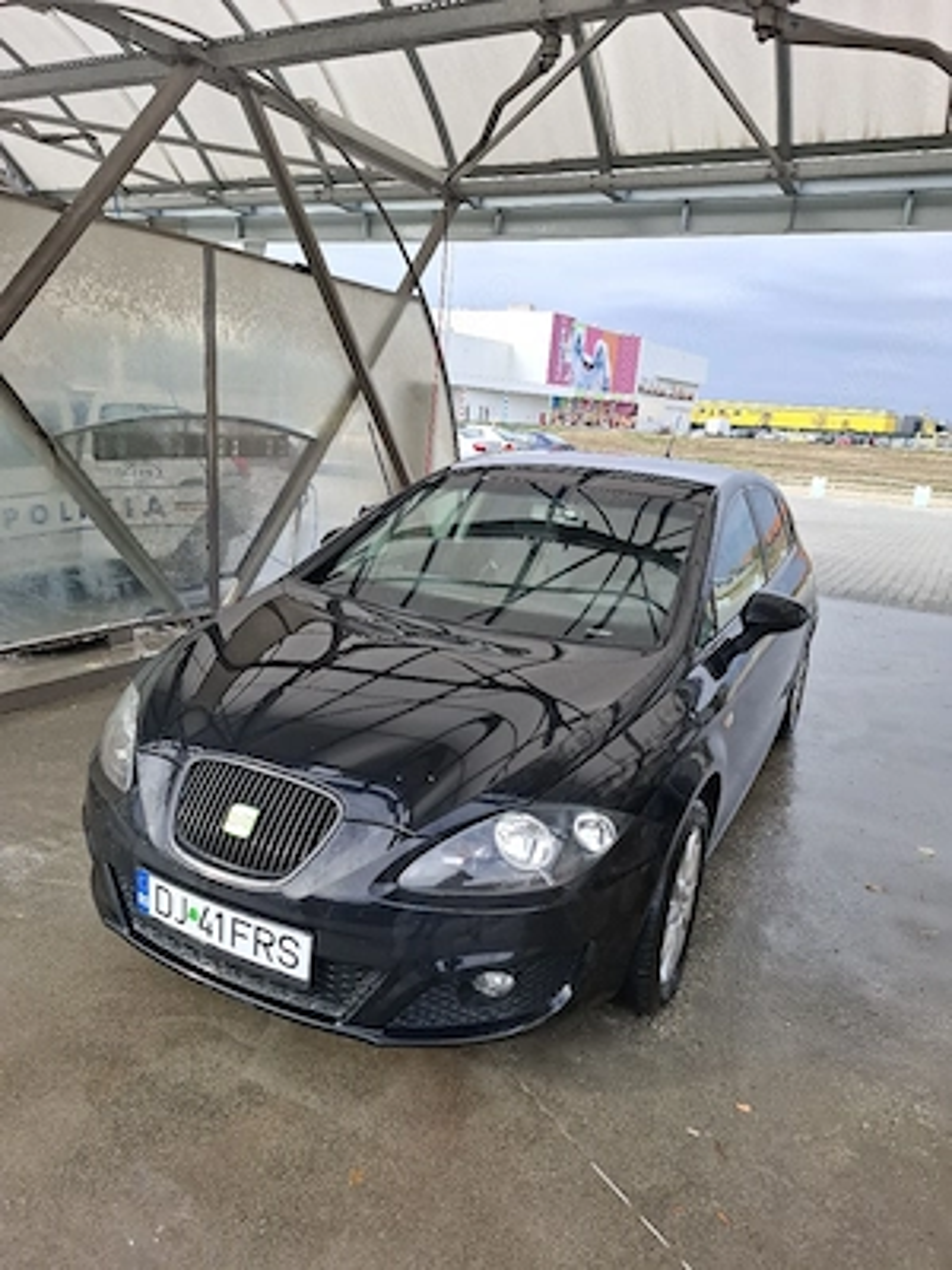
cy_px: 635
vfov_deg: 73.9
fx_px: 843
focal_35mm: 23
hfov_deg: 58.9
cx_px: 476
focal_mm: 5.54
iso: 50
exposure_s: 1/667
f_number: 1.8
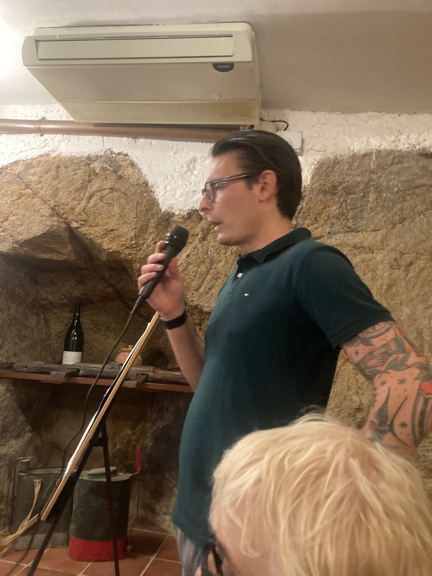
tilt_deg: +11.8
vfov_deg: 63.4
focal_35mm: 28
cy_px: 288
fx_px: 466
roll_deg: -3.6
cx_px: 216
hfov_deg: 49.8
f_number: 1.8
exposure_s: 1/25
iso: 640
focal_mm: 3.99
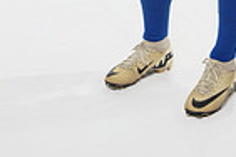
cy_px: -212
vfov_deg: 8.1
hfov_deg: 13.1
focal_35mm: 156
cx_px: 177
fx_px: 1025
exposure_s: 1/125
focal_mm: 49.1
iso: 500
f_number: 8
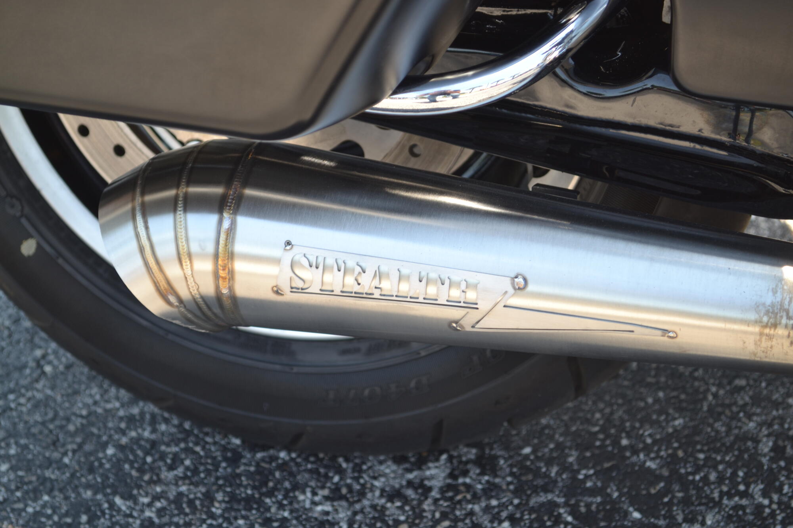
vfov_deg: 18.9
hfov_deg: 28.1
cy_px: 264
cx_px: 396
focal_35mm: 72
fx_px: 1586
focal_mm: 48
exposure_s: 1/60
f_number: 5.6
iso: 100
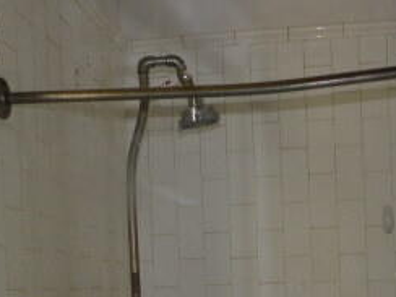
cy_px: 312
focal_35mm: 63
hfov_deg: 30.7
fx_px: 721
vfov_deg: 22.2
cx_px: 226
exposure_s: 1/33
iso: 200
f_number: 3.2
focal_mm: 4.3
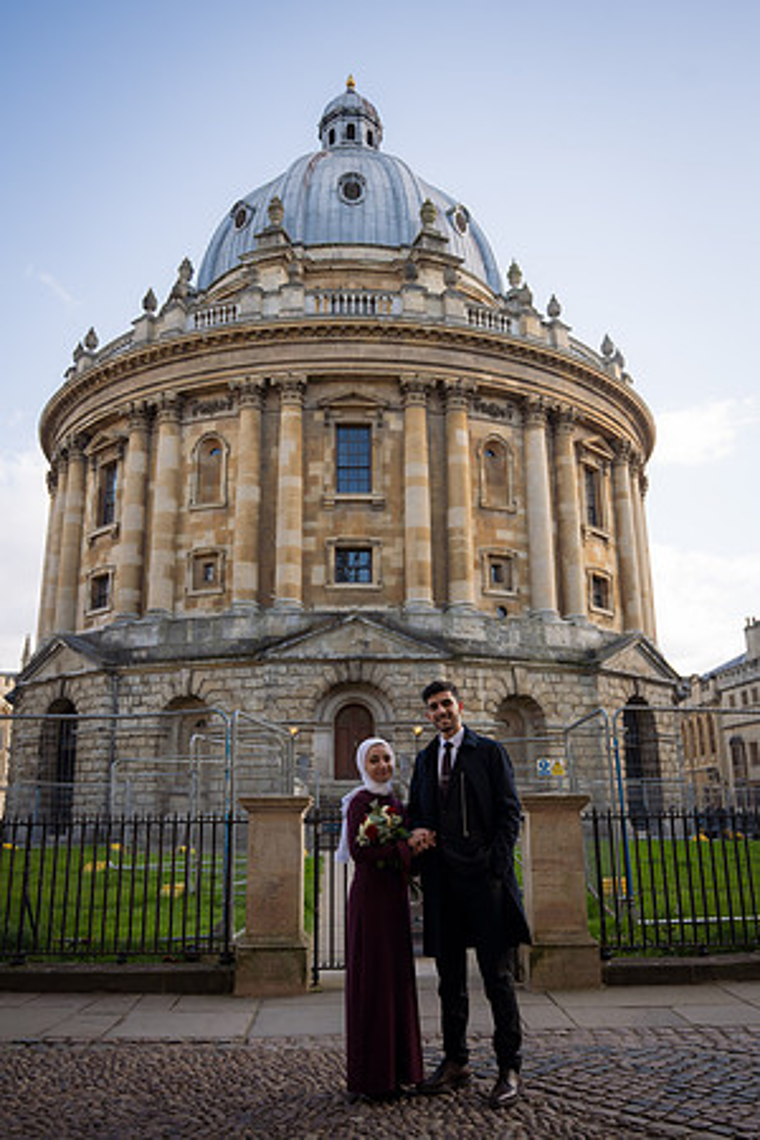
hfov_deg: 44.3
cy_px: 570
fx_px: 934
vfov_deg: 62.8
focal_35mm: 30
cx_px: 380
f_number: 4
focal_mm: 29.5
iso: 100
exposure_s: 1/250
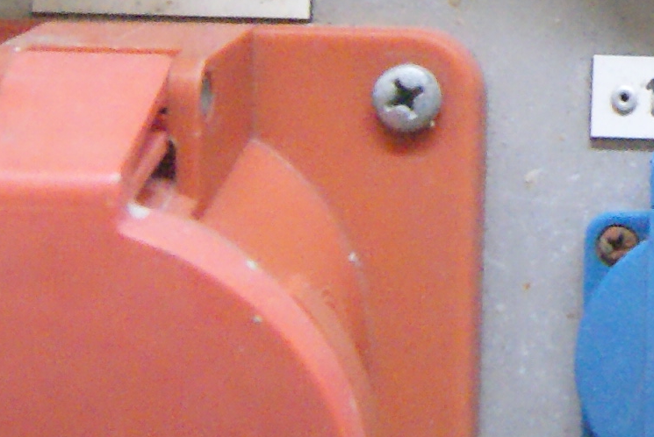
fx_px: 2836
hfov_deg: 12.2
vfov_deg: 8.7
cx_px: 1121
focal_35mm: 156
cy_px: -79
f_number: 5.6
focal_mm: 20
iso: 3200
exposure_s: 1/8
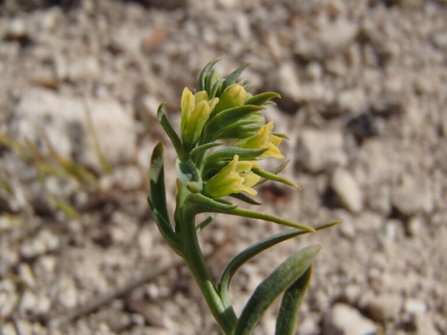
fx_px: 478
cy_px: 168
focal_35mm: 37
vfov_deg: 38.7
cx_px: 224
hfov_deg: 50.1
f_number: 4.7
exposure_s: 1/1250
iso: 100
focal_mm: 6.64
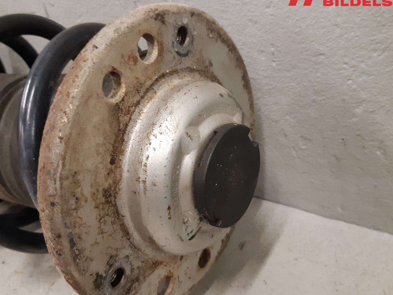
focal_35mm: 35
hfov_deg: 52.6
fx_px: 397
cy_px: 161
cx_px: 182
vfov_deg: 40.7
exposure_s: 1/50
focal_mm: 3.93
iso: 250
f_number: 1.7
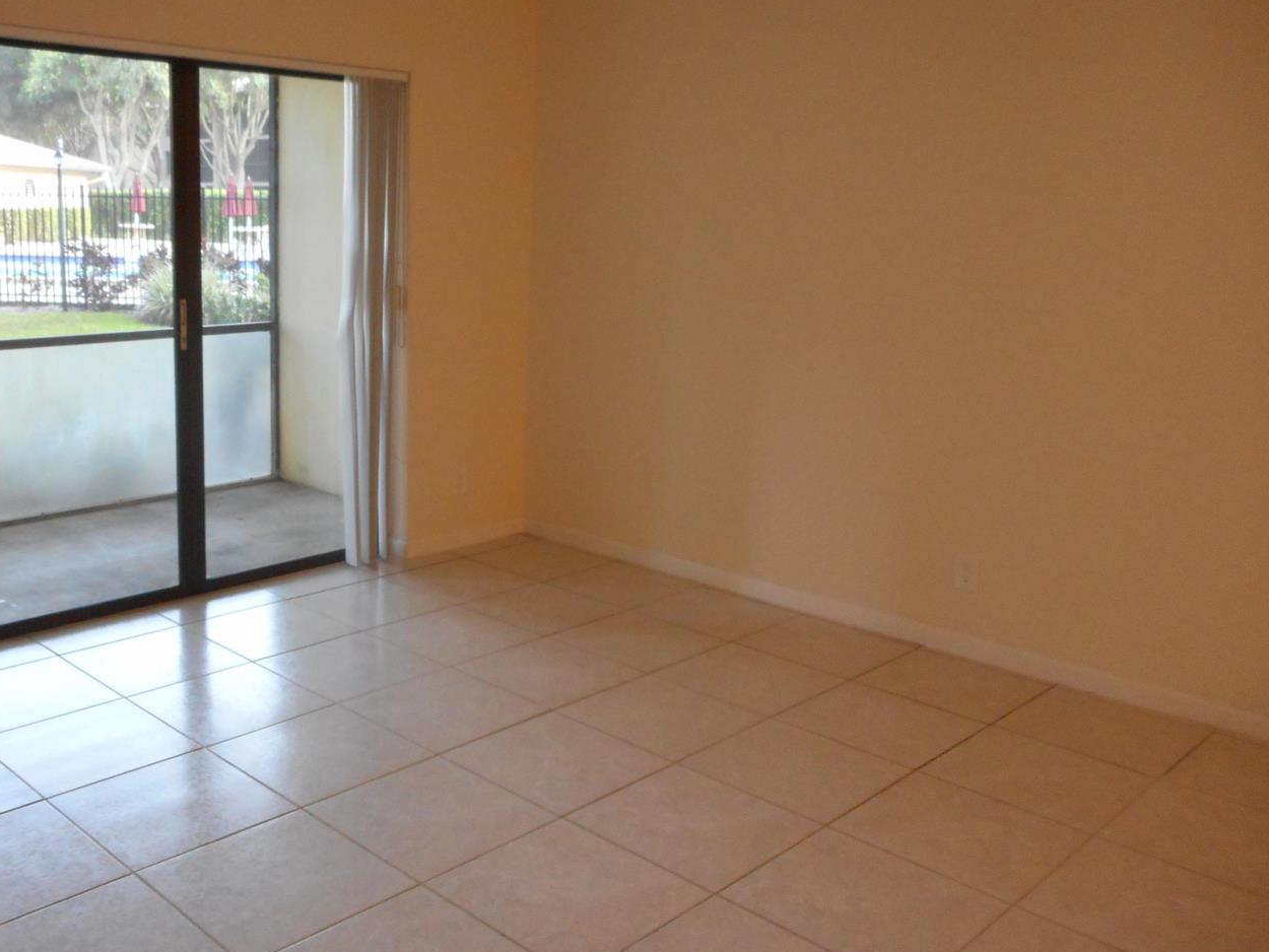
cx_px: 465
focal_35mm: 32
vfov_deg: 44.1
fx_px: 1173
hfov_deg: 56.0
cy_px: 406
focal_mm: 4.5
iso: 400
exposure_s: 1/30
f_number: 3.7
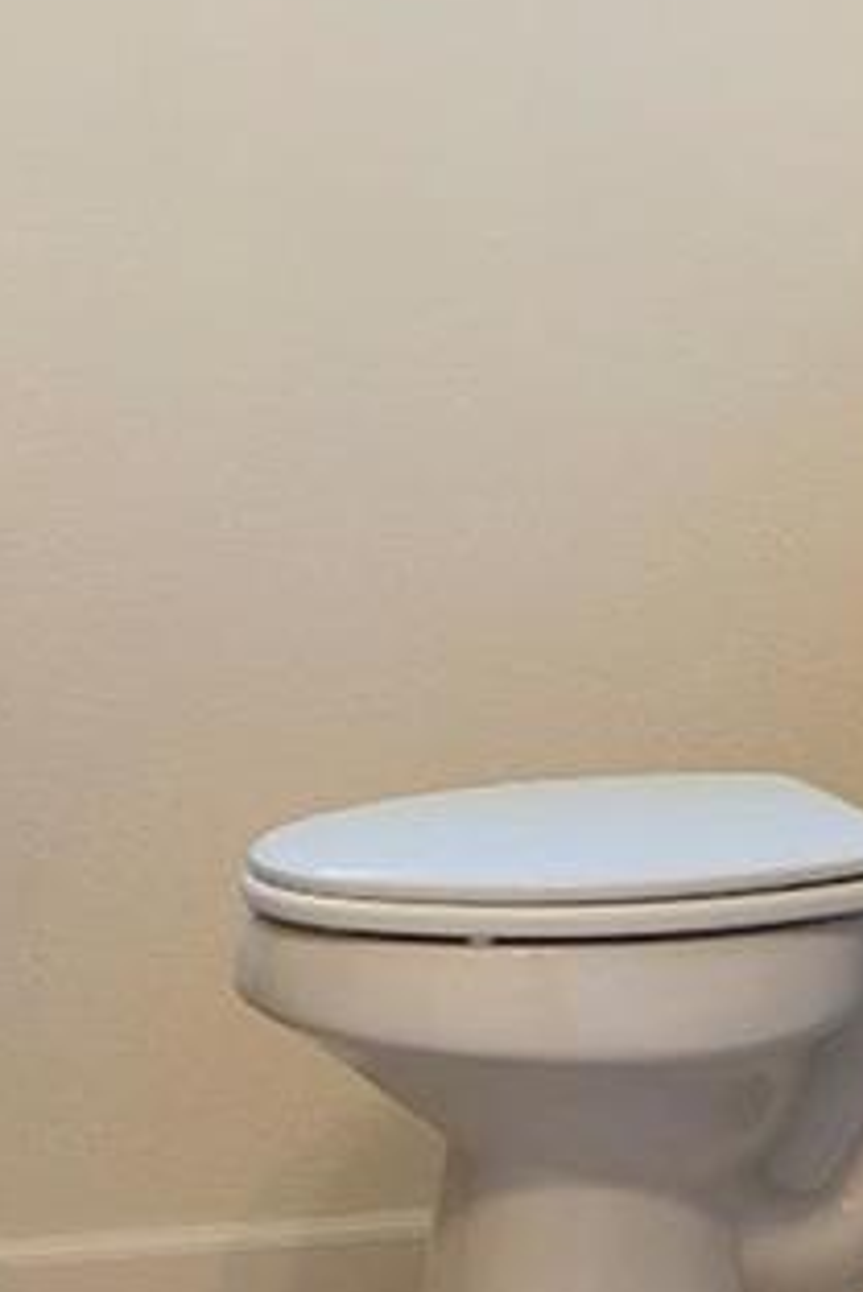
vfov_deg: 17.5
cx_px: 890
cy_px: 99
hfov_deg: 11.8
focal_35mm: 115
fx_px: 4130
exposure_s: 1/2
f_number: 9
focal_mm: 18
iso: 200
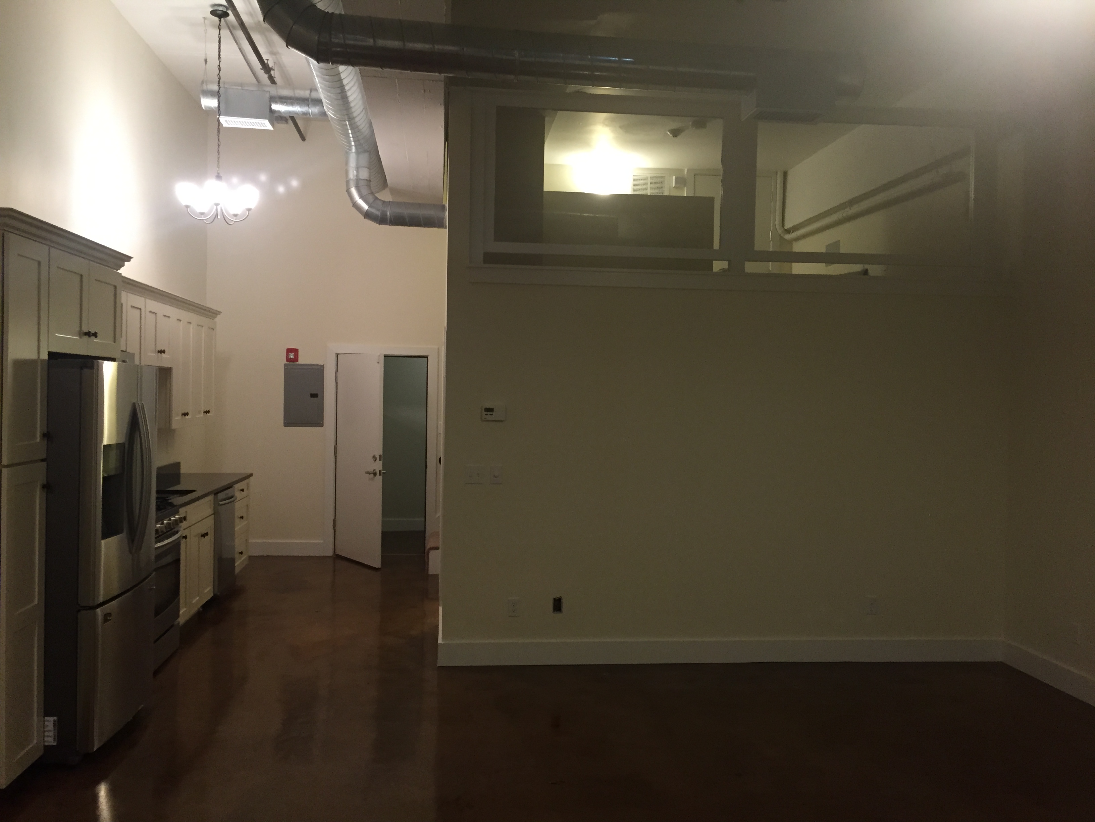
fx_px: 917
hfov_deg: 61.7
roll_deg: -1.9
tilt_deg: -0.5
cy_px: 411
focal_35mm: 29
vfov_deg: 48.2
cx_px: 548
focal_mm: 4.15
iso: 160
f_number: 2.2
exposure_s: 1/30
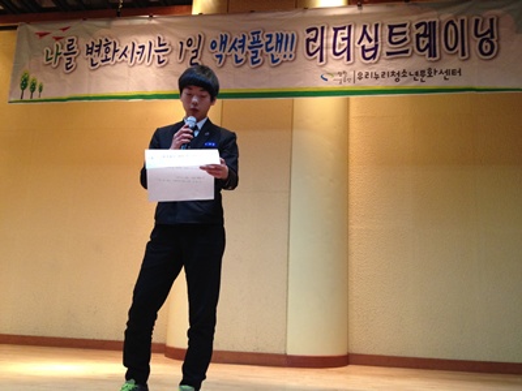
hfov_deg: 52.6
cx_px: 261
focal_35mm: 35
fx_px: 528
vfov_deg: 40.7
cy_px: 196
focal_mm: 4.28
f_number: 2.4
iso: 200
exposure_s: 1/20
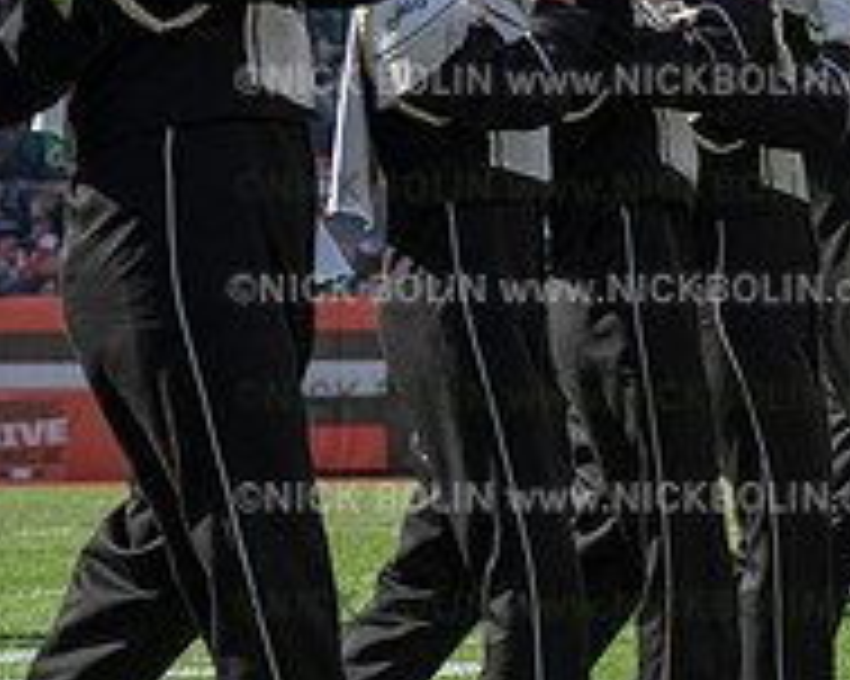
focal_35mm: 294
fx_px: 7392
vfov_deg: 5.3
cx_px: 1282
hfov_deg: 6.5
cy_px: 83
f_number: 5
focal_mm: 102
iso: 400
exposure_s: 1/2000
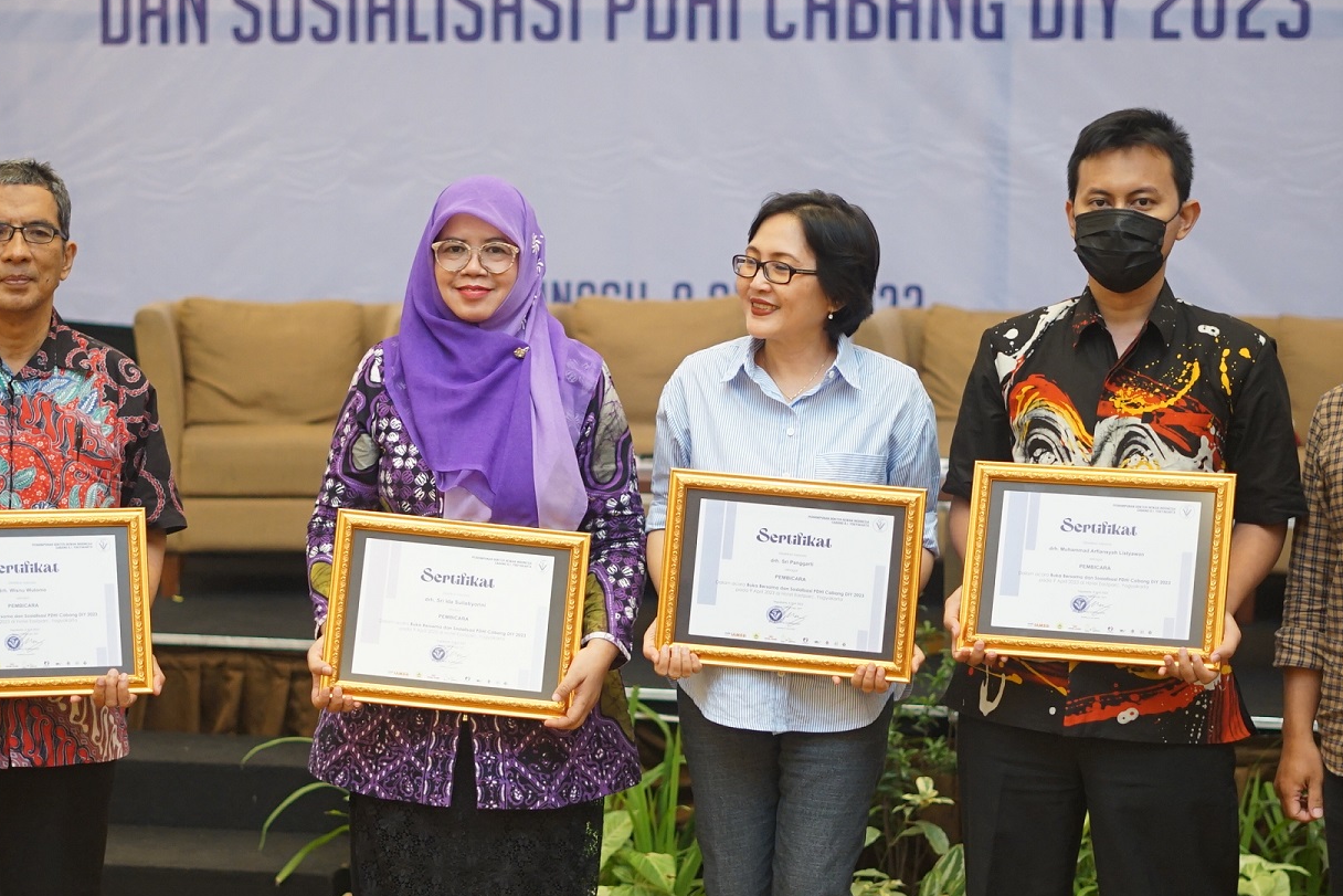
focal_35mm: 91
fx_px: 3395
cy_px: 498
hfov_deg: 22.4
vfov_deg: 15.0
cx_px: 588
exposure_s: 1/100
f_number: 1.8
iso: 1000
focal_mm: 50
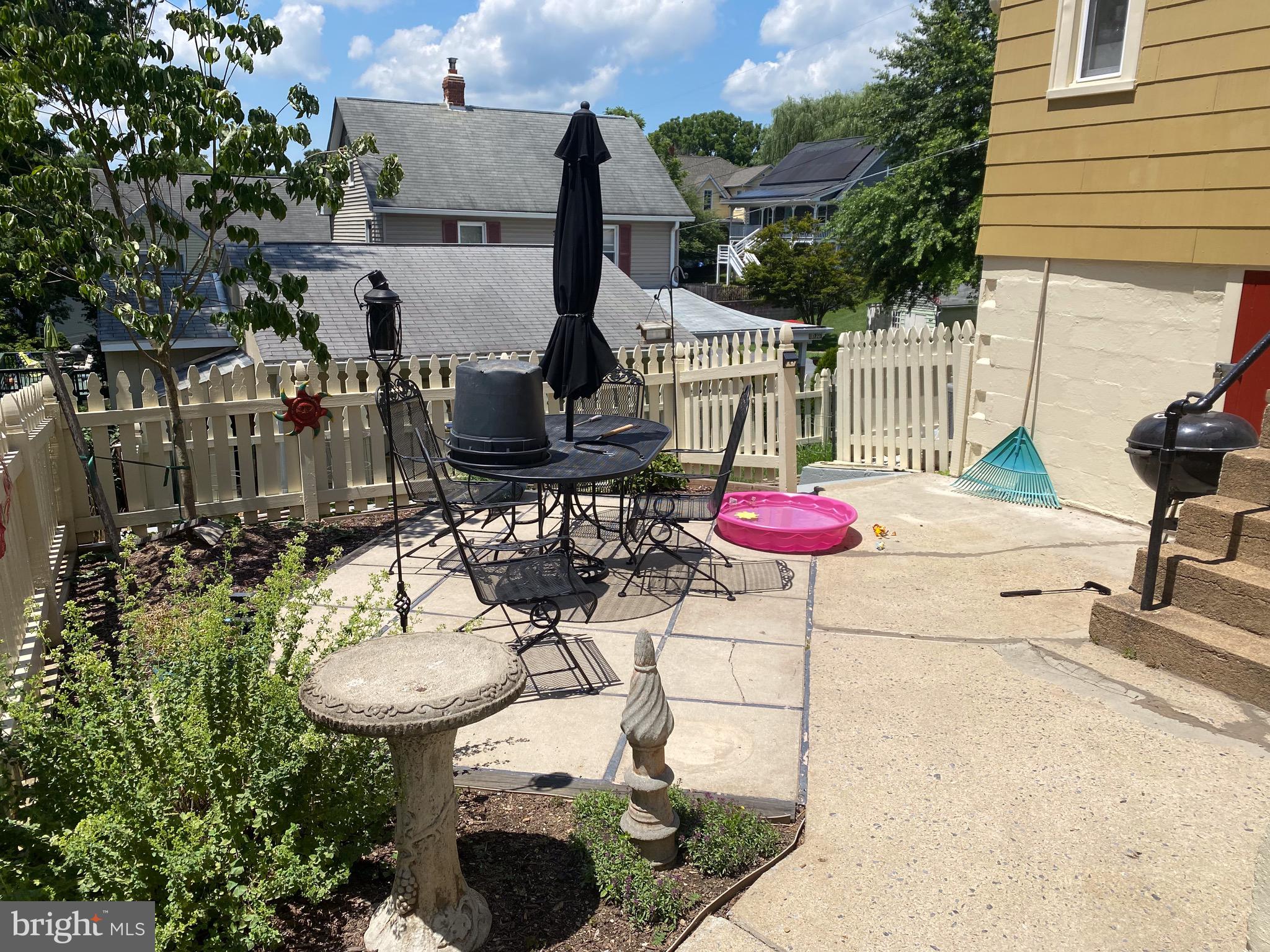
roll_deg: -1.4
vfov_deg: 53.1
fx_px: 954
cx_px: 635
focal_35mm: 26
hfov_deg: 67.3
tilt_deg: -14.3
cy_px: 476
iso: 32
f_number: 1.8
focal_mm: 4.25
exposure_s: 1/3497
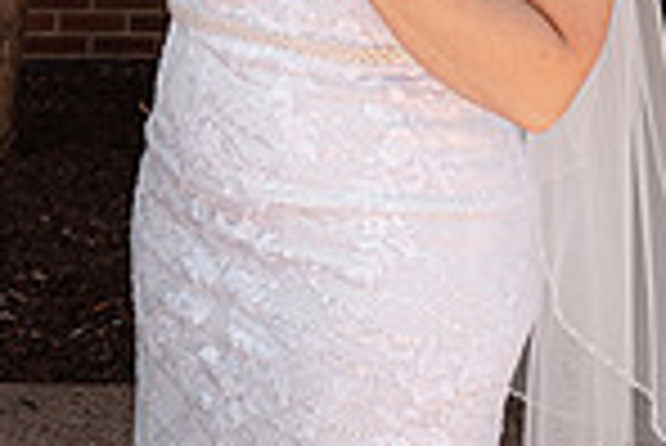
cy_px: -98
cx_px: -398
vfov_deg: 13.6
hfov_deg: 18.0
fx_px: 1815
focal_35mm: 98
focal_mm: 24
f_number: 2.8
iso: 160
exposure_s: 1/640
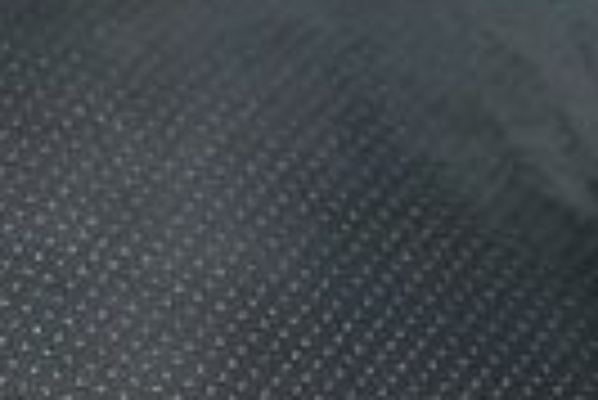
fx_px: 5238
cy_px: 542
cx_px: 1268
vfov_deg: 4.4
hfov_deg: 6.3
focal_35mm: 315
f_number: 4
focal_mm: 41
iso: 3200
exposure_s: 1/60
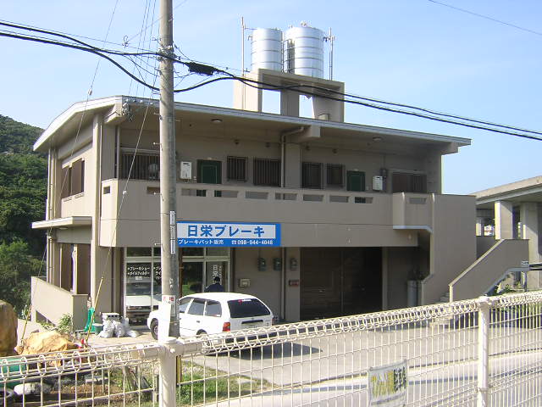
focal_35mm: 36
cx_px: 271
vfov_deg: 39.7
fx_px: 564
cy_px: 204
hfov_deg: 51.4
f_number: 5.2
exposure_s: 1/192
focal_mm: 4.7
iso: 100
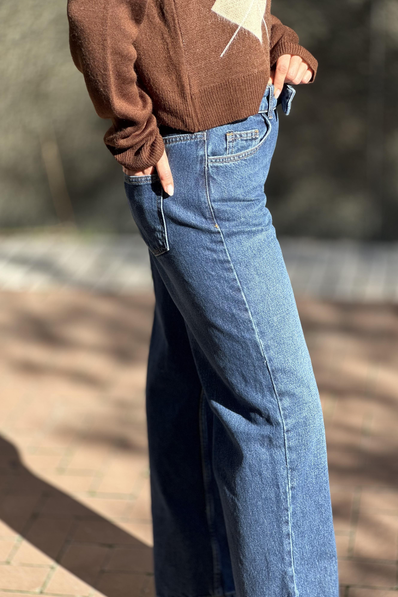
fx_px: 1343
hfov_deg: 16.9
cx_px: 222
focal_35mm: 81
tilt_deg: -19.9
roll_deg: +0.6
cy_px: 297
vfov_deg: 25.1
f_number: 2.8
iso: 25
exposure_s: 1/184
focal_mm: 9
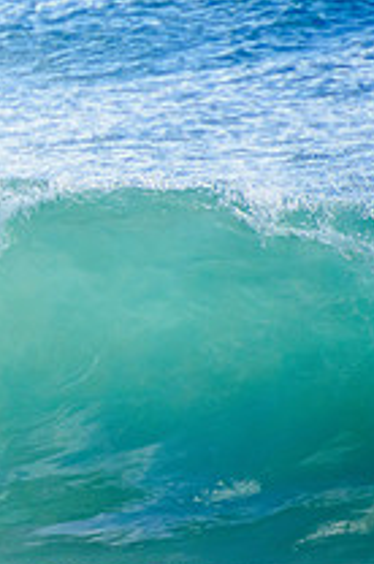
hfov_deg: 0.8
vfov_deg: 1.2
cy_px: 172
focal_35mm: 1677
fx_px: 26219
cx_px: -350
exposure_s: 1/2000
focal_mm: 400
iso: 400
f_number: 5.6
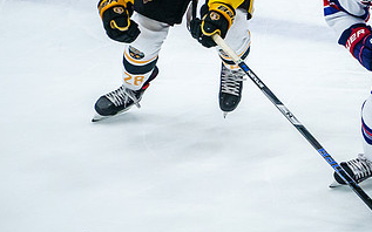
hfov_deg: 3.9
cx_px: 379
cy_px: 47
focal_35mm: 534
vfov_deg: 2.5
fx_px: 5413
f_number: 4.5
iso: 12800
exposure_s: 1/1250
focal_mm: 200
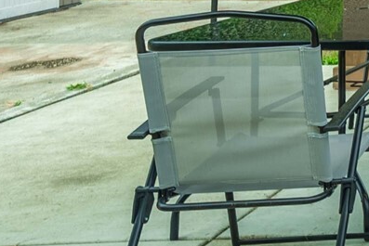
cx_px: 762
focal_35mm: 64
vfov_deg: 19.5
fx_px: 656
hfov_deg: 18.4
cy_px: -76
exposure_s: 1/30
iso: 160
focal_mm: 15
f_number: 7.1
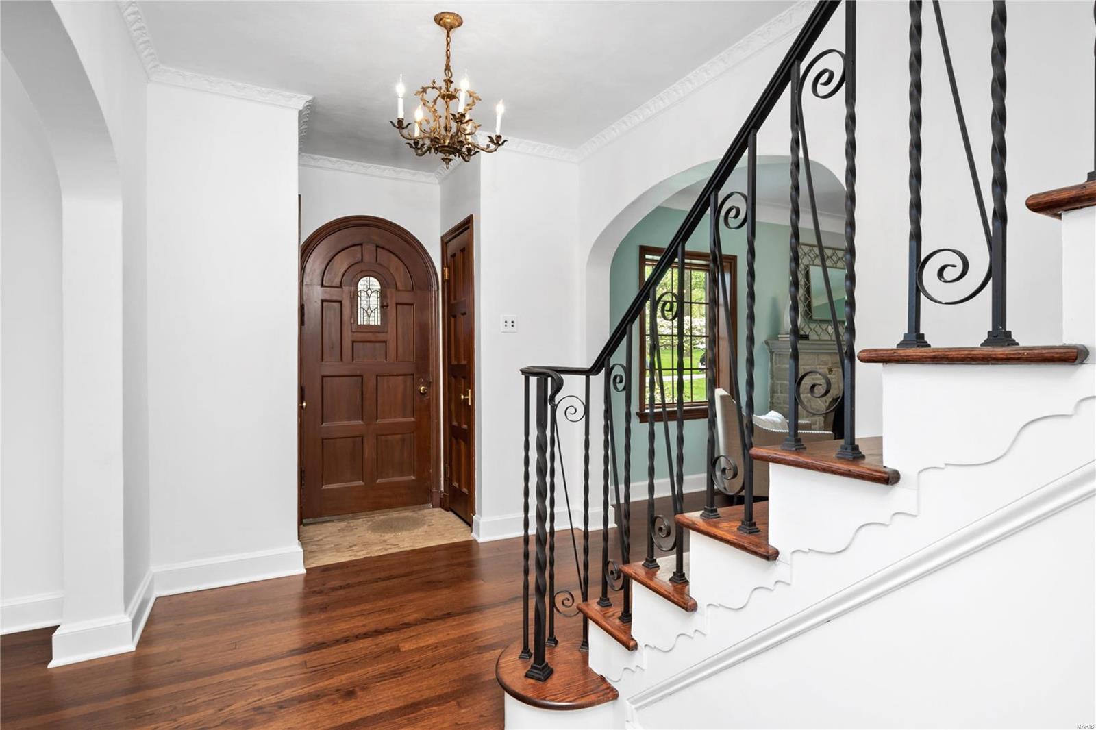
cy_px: 365
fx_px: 548
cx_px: 548
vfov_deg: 67.4
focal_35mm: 18
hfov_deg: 90.0
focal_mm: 9
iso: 400
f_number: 8
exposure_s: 1/2
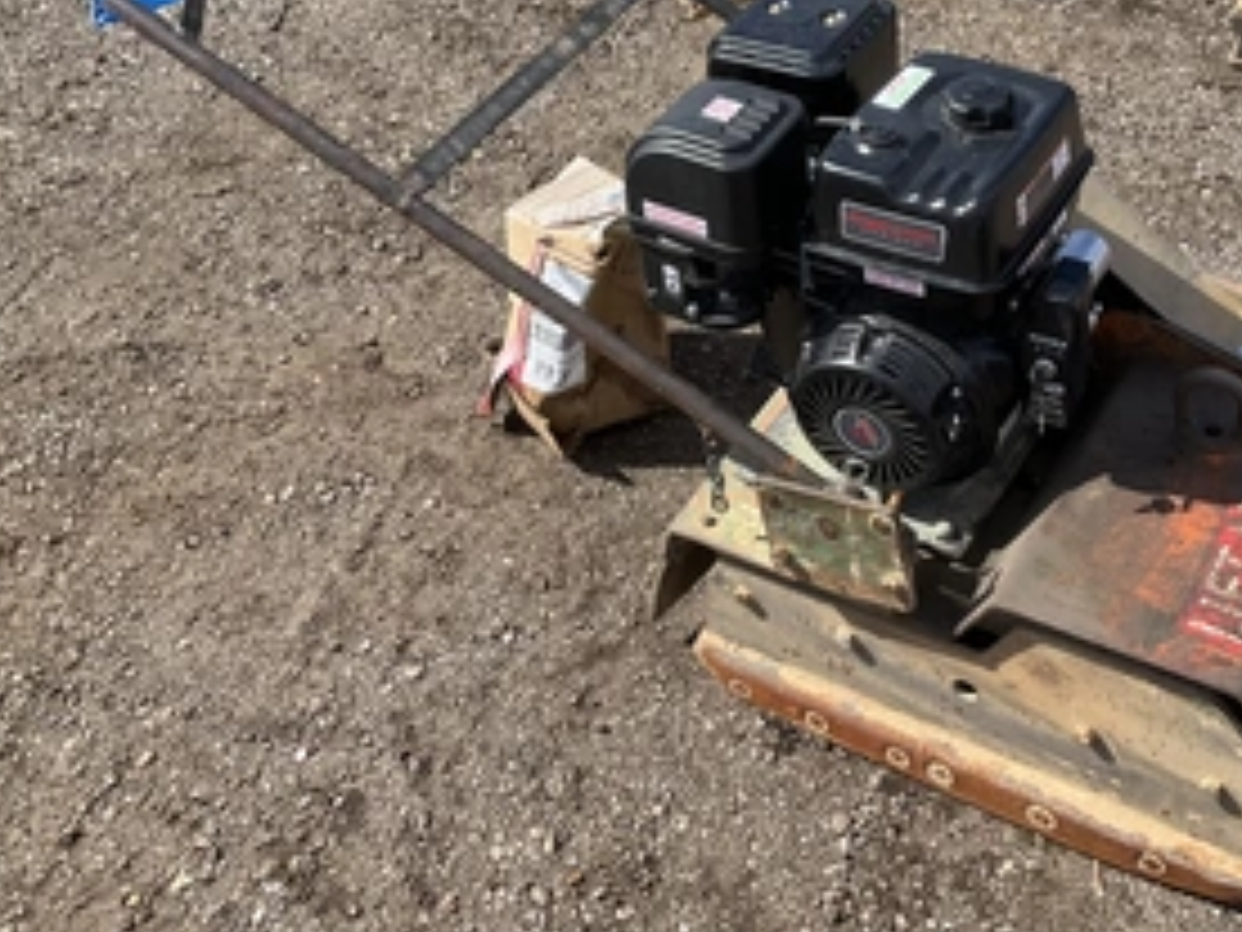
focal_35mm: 42
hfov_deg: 44.1
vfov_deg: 34.1
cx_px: 832
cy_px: 338
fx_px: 1507
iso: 25
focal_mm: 3
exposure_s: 1/1144
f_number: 1.8
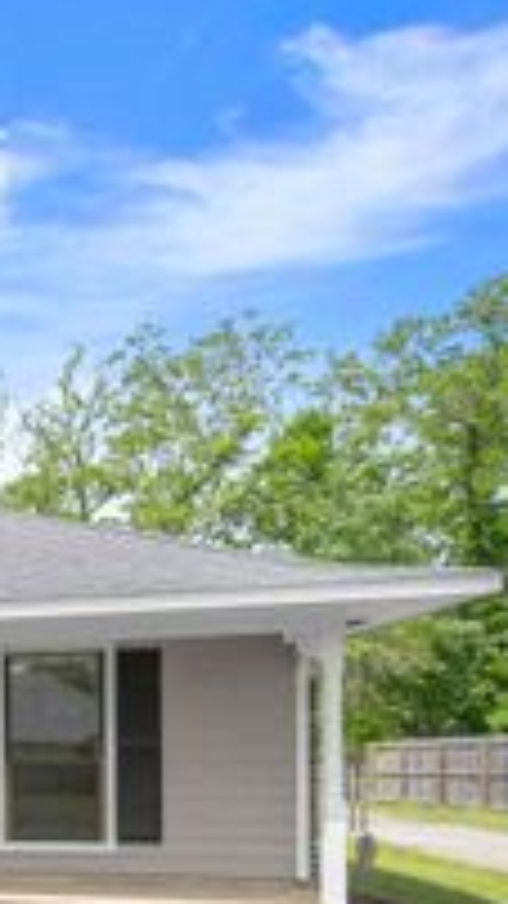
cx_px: -400
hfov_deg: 20.7
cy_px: 576
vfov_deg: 49.6
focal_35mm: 40
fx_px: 965
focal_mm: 15.5
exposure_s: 1/250
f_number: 10
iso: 200
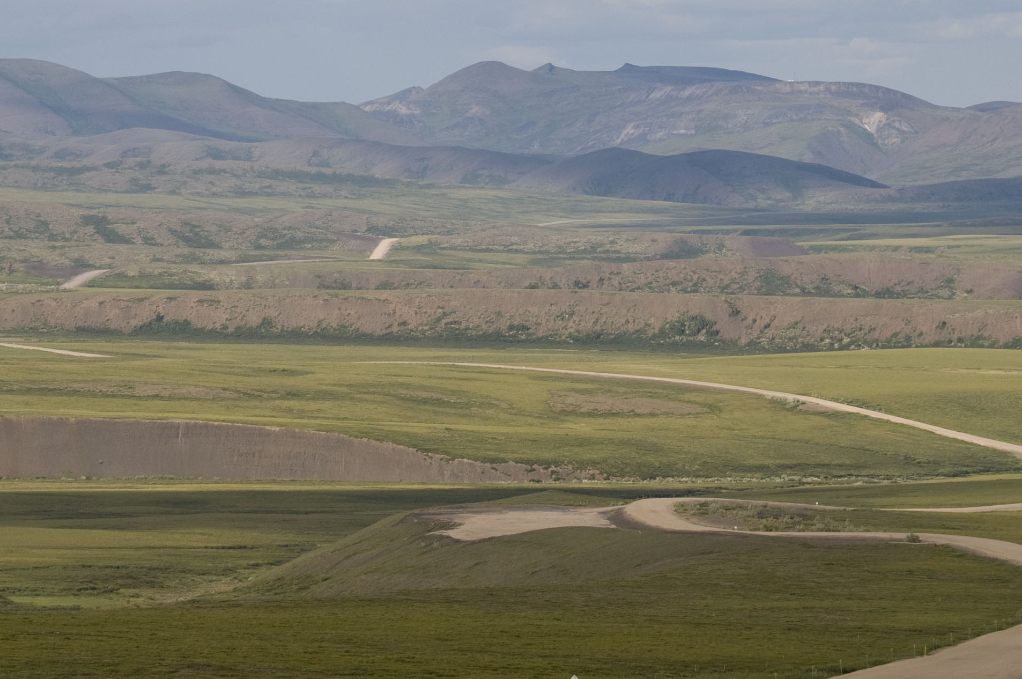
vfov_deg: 7.2
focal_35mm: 189
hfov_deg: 10.9
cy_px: 101
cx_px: 295
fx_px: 5359
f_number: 8
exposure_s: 1/250
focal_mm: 56
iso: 200
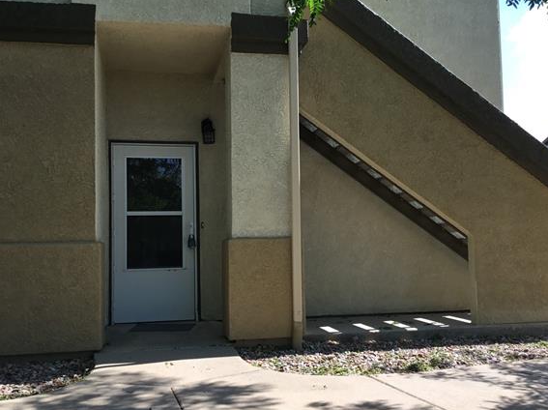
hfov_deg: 52.7
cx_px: 263
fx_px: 553
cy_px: 211
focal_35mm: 35
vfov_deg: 40.6
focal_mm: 3.3
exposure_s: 1/485
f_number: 2.4
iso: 25
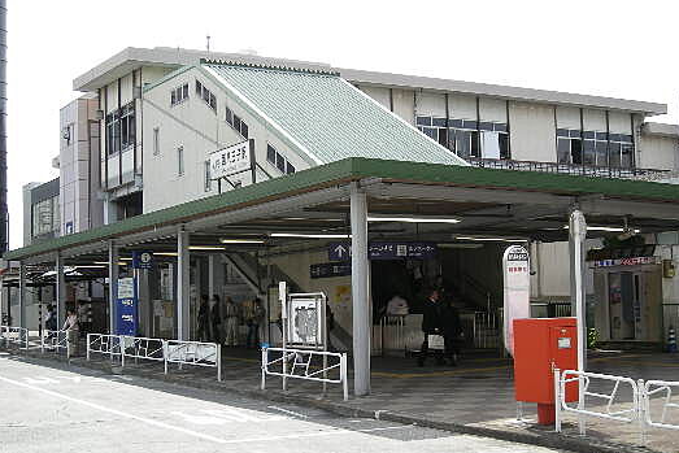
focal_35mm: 56
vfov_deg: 24.2
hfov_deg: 35.6
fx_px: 1056
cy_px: 244
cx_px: 309
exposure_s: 1/377
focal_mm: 7.1
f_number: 3.1
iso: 50
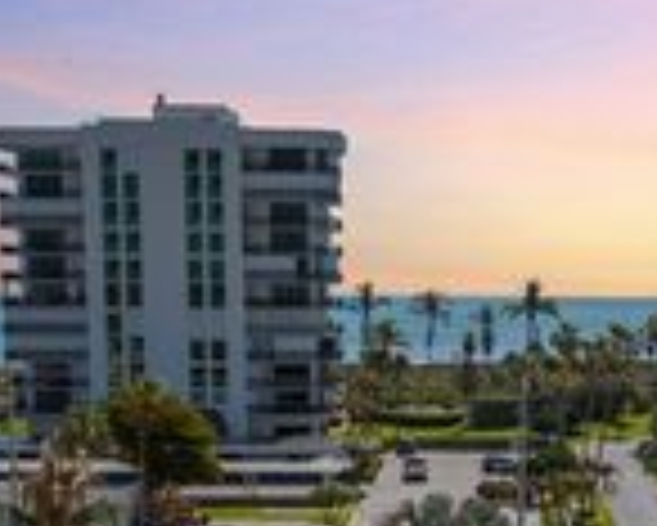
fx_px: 1557
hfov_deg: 23.5
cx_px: 513
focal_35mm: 80
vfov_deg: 18.5
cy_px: 575
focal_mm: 12.29
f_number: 2.8
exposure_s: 1/2500
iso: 110
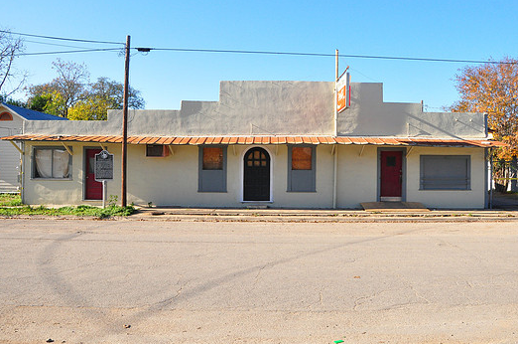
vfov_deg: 43.4
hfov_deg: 62.0
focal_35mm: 30
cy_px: 164
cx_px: 277
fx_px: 431
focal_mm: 18
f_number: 10
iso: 800
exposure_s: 1/400
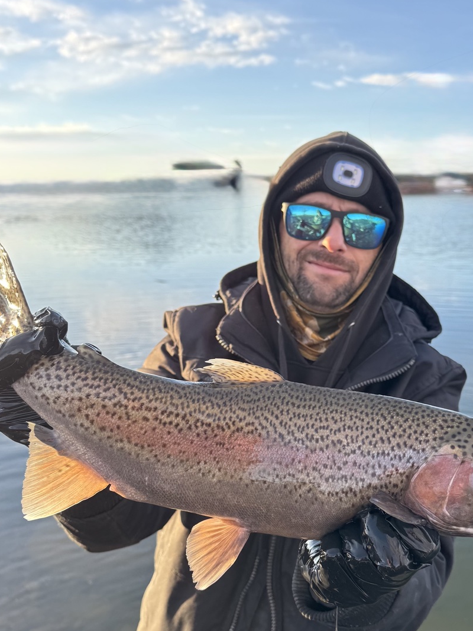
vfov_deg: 51.3
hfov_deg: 39.4
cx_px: 295
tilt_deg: -12.5
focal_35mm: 36
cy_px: 342
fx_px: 656
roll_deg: +3.8
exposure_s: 1/266
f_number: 1.78
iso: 80
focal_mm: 6.76
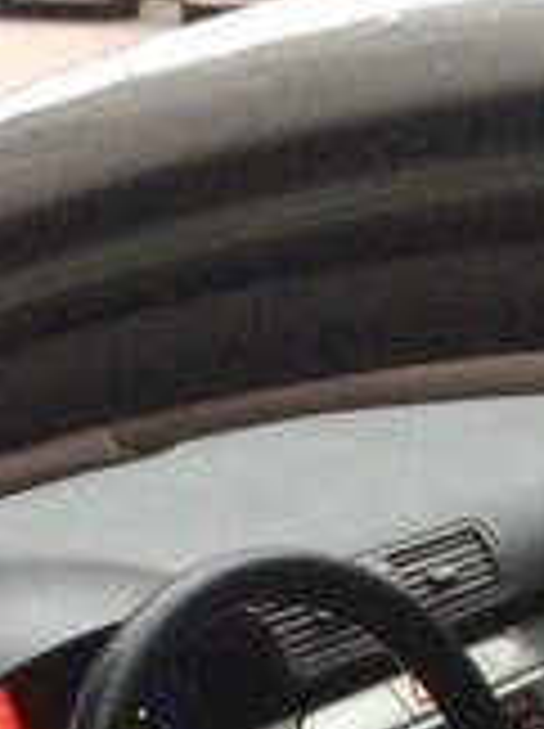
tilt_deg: -35.6
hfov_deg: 16.5
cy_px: 1089
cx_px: 364
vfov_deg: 19.3
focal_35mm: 89
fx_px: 1870
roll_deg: -2.1
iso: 400
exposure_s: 1/17
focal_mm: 4.15
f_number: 2.2
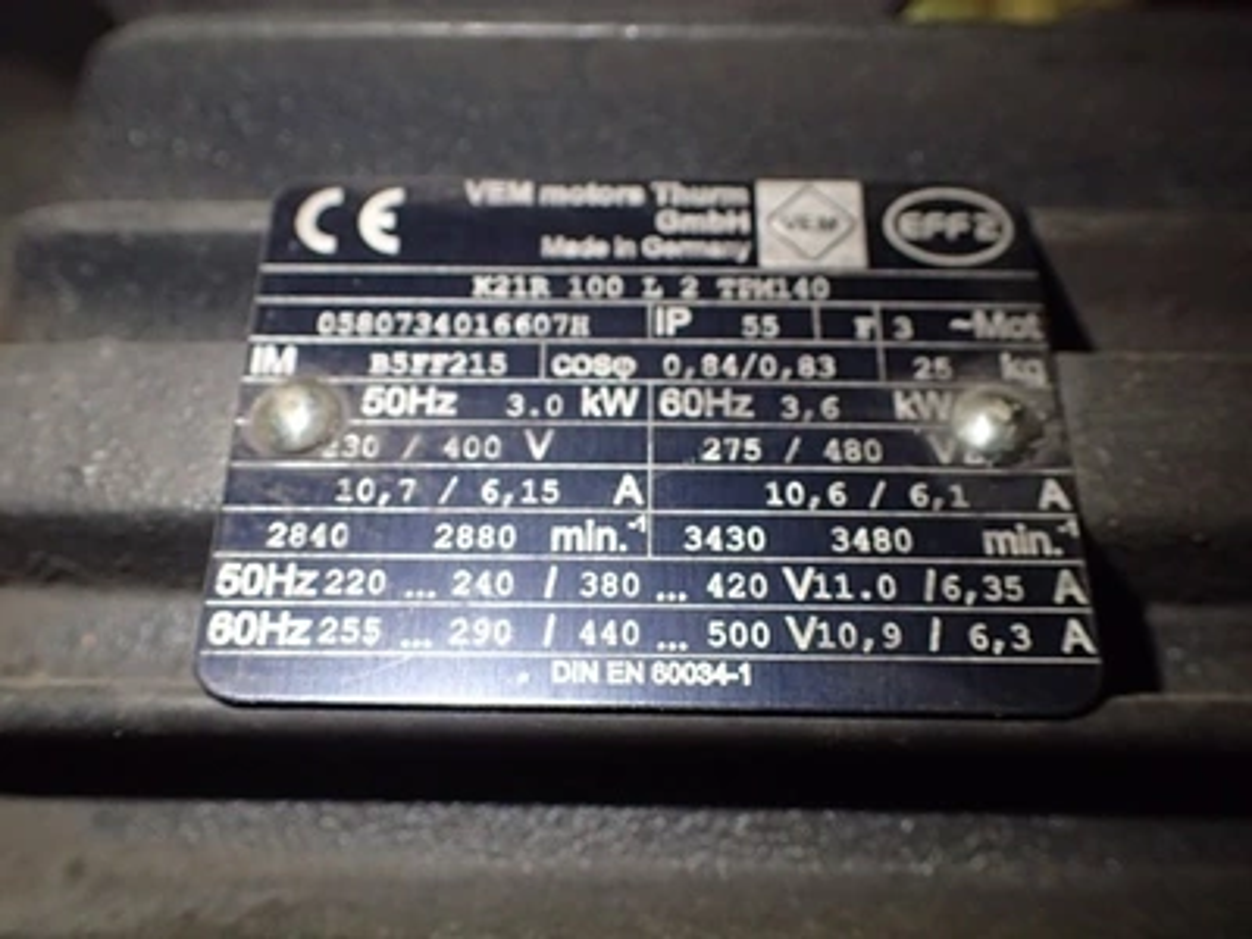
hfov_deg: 60.0
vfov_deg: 46.8
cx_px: 626
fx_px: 1085
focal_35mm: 30
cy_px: 470
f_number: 2.3
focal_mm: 5.5
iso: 640
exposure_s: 1/125
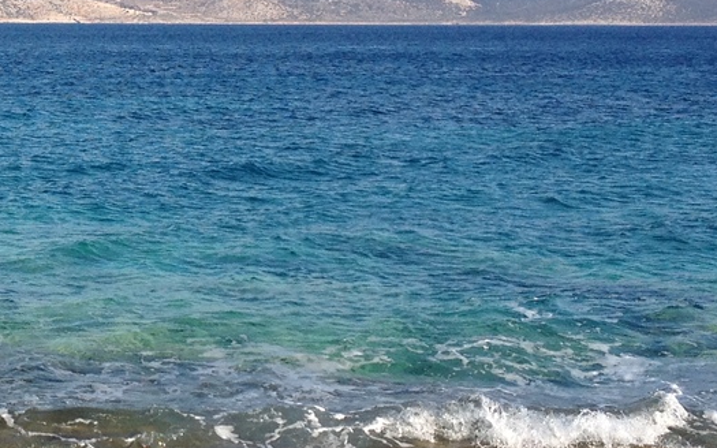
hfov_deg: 18.0
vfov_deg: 11.6
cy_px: 113
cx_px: 14
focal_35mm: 113
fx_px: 2208
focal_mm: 4.28
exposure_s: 1/1200
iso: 50
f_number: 2.4
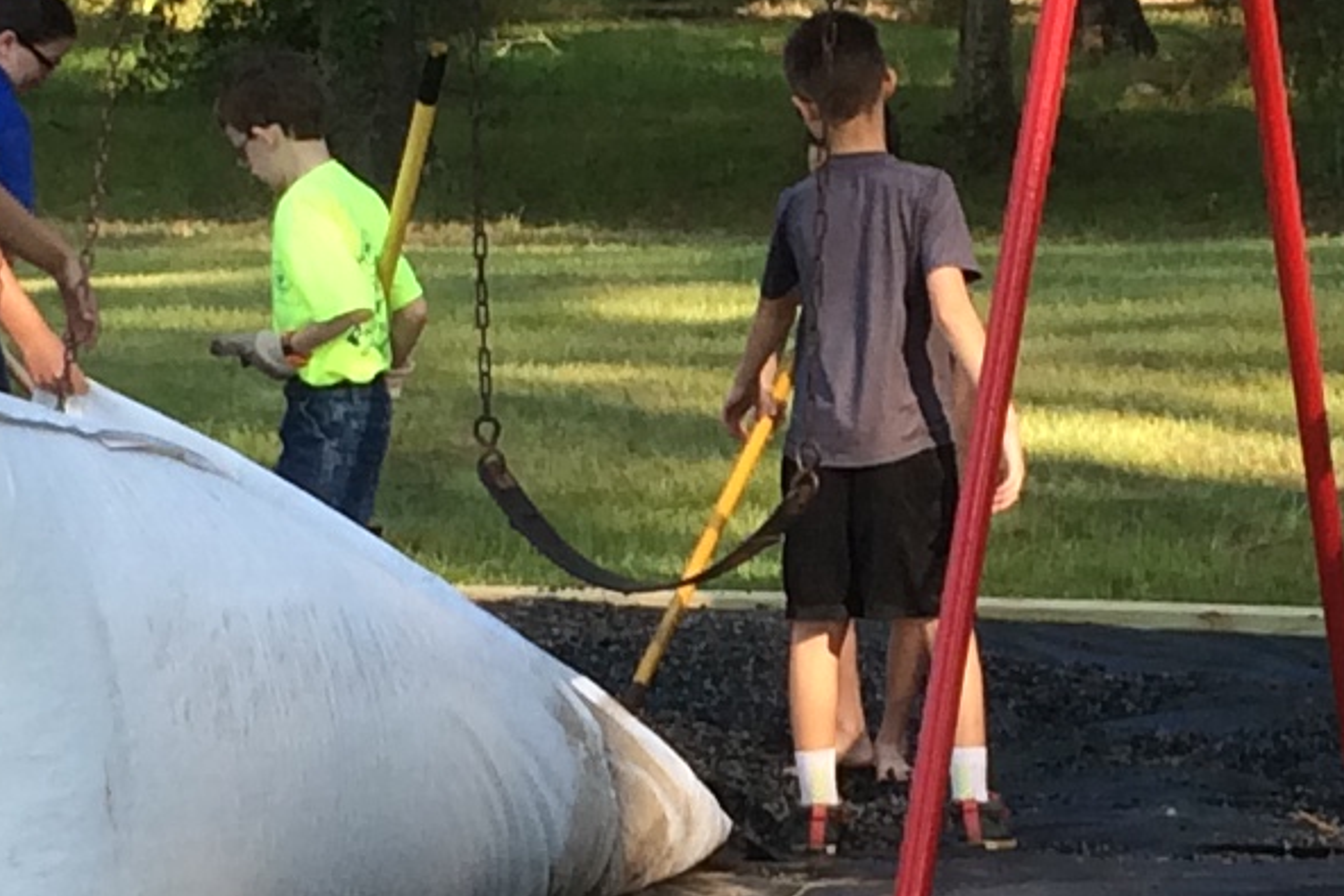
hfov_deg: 11.9
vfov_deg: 8.0
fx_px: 6423
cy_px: 642
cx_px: 1092
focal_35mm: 172
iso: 32
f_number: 2.2
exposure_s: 1/275
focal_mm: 4.12
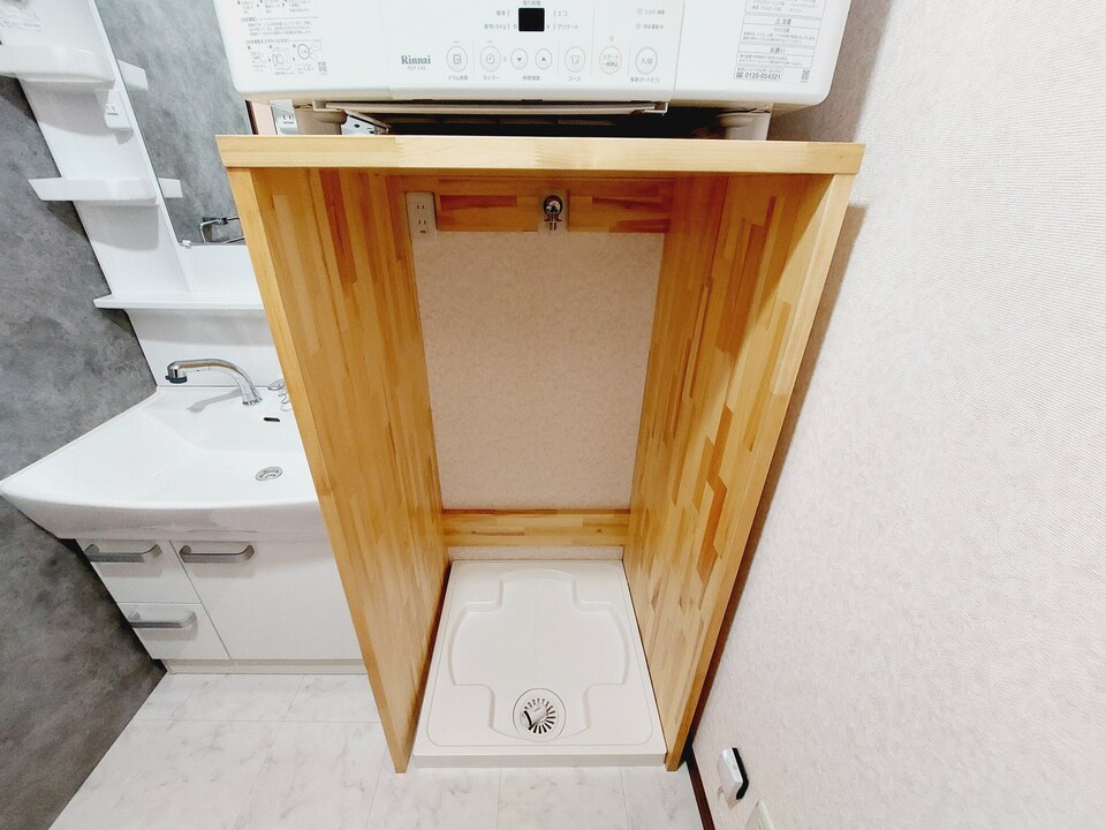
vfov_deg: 89.9
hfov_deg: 106.2
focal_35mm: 13
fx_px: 415
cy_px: 415
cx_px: 553
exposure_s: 1/60
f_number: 2.2
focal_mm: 1.74
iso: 400
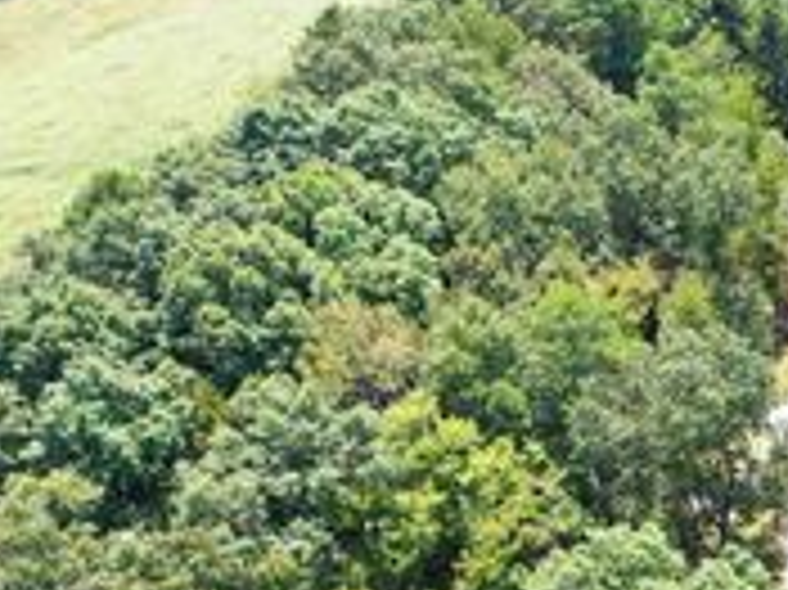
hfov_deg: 23.0
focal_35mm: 77
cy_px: 475
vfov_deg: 18.9
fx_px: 1752
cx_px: 977
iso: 100
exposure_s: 1/400
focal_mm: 10.26
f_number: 2.8
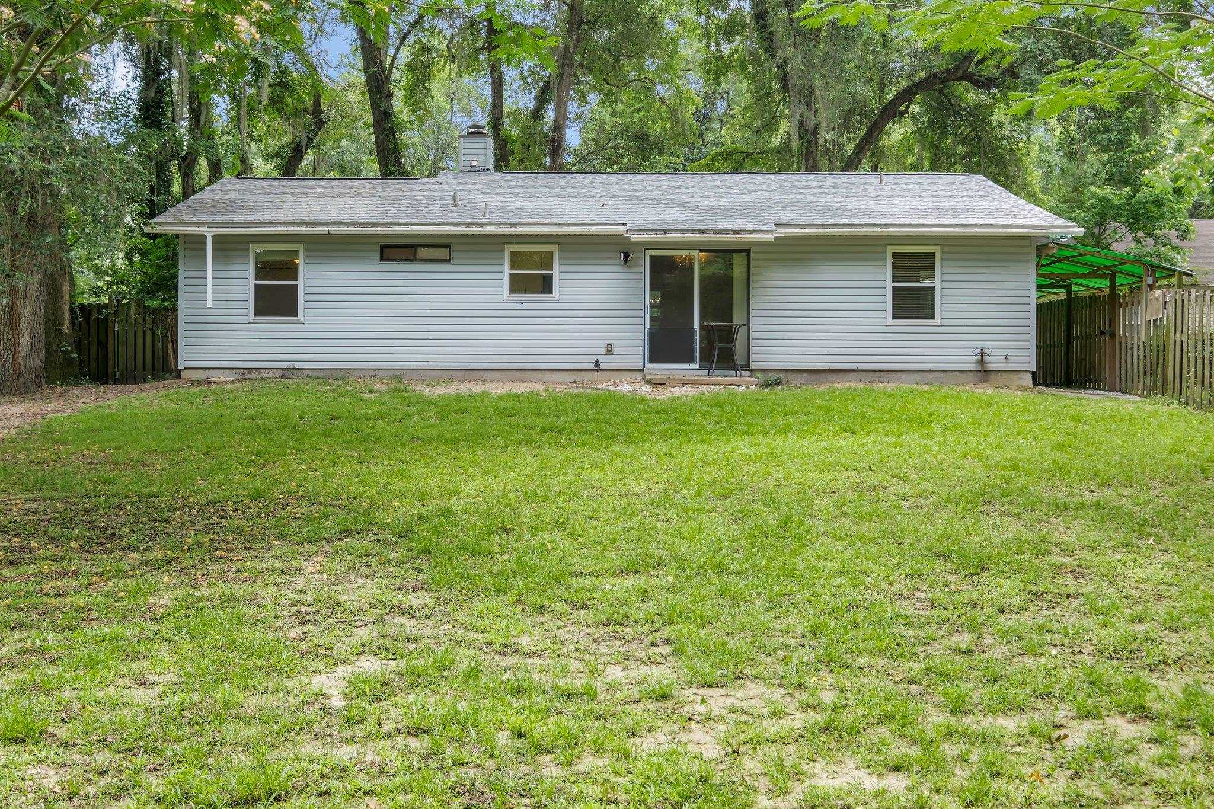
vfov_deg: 36.9
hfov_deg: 53.1
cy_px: 404
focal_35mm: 36
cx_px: 607
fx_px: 1214
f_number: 8
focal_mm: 24
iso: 250
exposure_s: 1/35
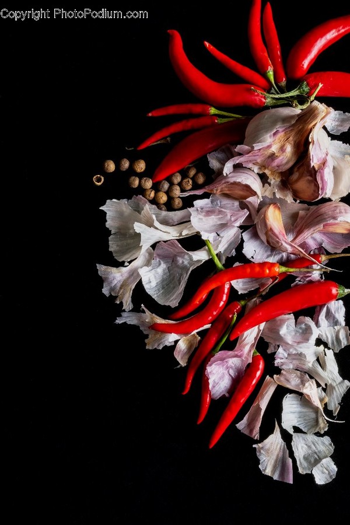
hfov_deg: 24.2
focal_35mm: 56
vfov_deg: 35.6
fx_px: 817
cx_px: 175
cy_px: 262
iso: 200
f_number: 22
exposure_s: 1/125
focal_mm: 37.4
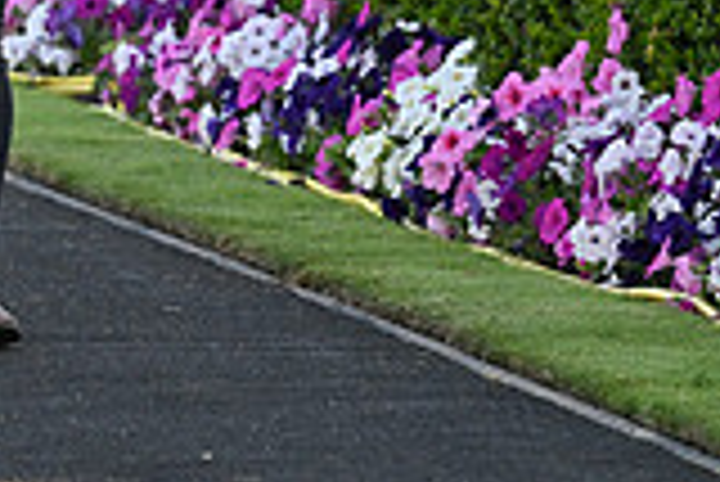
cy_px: -372
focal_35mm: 652
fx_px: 13052
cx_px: -536
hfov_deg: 3.1
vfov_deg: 2.1
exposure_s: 1/640
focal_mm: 180
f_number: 5.6
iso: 1000
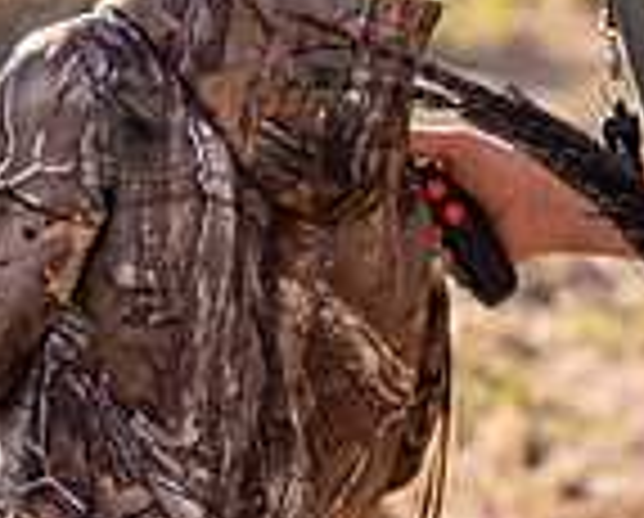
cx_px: 582
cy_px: -208
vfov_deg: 5.0
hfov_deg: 6.2
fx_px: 5921
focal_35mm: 310
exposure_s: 1/1000
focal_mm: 70
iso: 200
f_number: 4
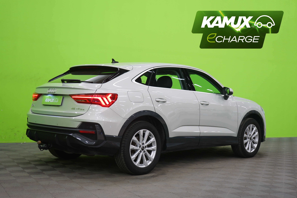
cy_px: 99
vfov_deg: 27.5
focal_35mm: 49
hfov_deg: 40.3
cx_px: 148
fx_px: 404
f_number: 5
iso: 400
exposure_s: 1/8
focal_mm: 49
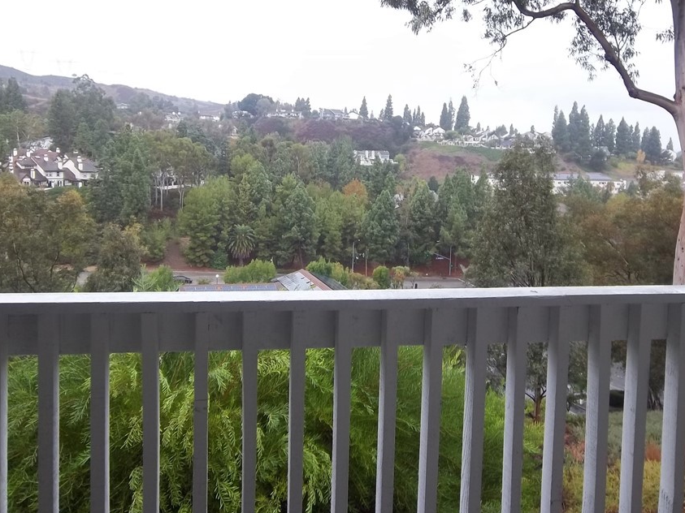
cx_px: 348
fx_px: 673
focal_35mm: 34
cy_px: 236
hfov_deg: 54.0
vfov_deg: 41.8
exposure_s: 1/40
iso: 64
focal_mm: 5.05
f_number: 3.5
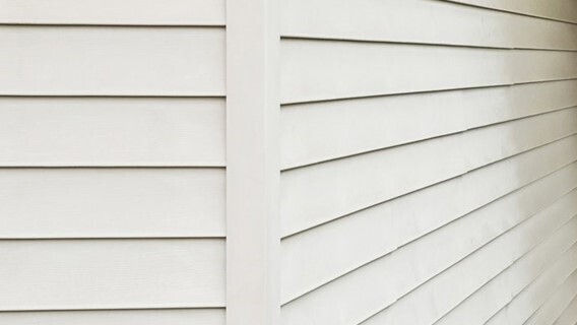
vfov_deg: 12.5
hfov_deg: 20.5
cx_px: 699
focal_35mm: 97
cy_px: 87
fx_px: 1485
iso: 400
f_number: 8
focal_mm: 31
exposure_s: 1/100
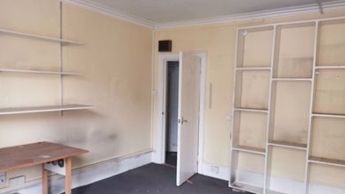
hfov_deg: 64.3
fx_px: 275
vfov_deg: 39.0
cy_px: 108
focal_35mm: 30
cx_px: 170
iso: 400
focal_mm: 5.56
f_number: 1.6
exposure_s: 1/50
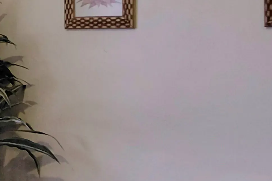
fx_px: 831
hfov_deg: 16.2
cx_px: -193
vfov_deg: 12.4
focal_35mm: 110
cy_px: 44
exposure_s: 1/120
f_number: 1.8
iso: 160
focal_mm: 4.69
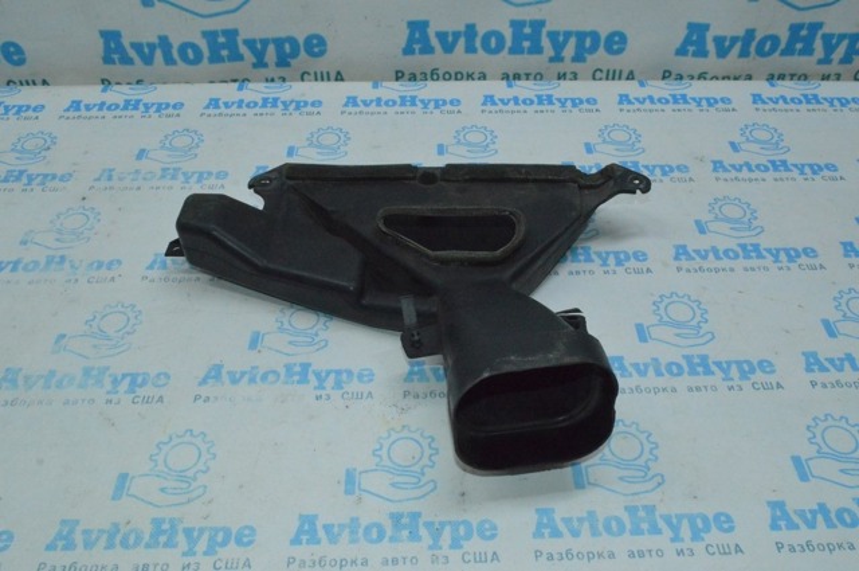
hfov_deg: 57.3
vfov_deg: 39.9
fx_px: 786
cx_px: 430
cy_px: 286
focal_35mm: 33
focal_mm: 22
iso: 6400
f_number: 16
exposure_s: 1/200
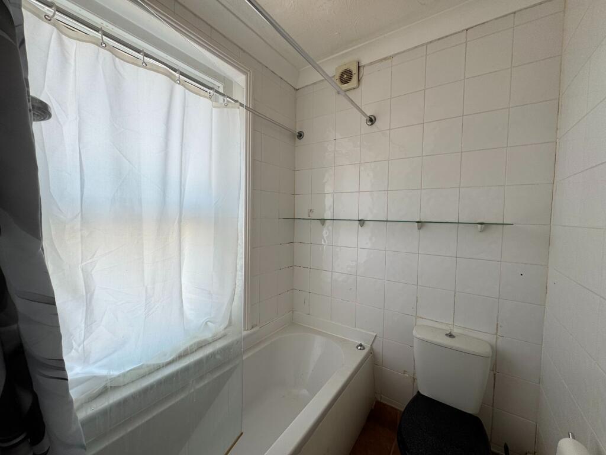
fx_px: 245
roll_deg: -0.7
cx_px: 303
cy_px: 228
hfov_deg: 102.1
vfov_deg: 85.7
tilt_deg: -2.2
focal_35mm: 14
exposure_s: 1/99
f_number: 2.2
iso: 50
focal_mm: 2.22
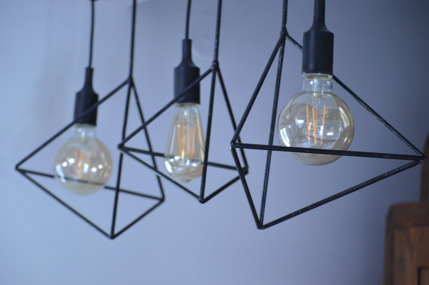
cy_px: 142
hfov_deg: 20.0
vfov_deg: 13.4
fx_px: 1214
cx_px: 214
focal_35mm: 102
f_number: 4.2
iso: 2200
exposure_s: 1/60
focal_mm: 68
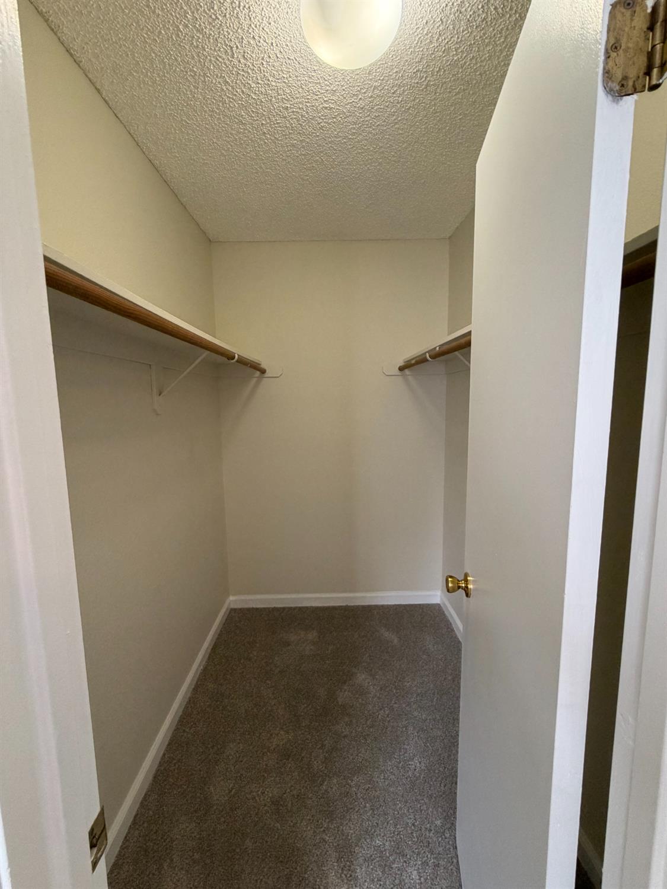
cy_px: 444
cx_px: 334
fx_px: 360
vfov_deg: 102.0
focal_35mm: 14
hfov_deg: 85.7
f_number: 2.2
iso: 160
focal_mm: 2.22
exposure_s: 1/60
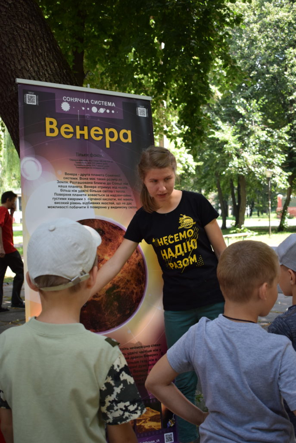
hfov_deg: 30.9
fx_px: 536
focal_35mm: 44
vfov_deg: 45.0
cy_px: 222
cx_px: 148
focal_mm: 29
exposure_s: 1/500
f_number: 4.2
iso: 900
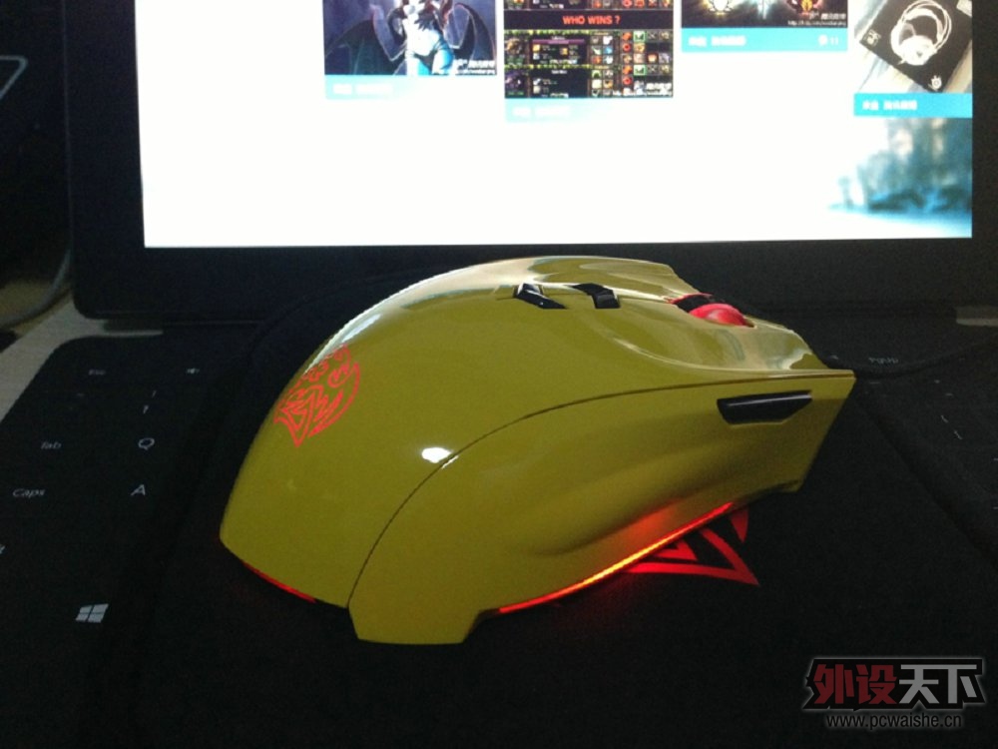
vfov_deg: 42.9
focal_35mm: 33
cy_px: 374
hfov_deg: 55.4
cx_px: 499
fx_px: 951
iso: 320
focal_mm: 4.13
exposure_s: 1/20
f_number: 2.4
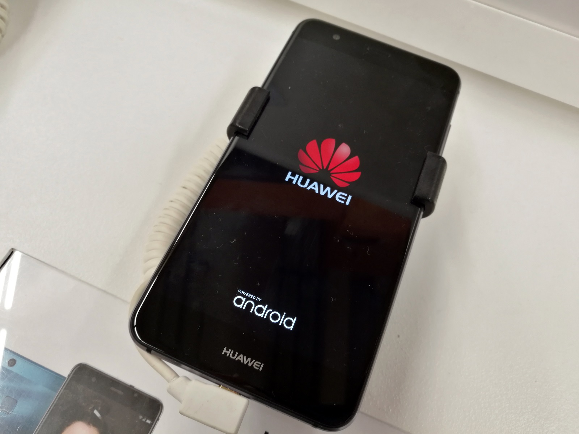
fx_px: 452
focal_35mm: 27
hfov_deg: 65.3
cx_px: 290
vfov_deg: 51.4
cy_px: 217
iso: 200
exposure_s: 1/33.3
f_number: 2.2
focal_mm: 4.5
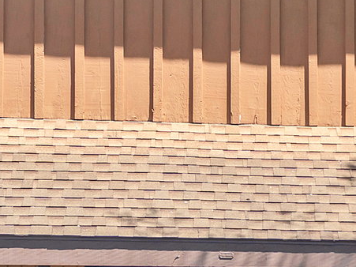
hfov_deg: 9.6
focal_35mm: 190
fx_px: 1953
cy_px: 286
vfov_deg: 7.8
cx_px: 741
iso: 100
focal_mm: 29
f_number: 7.1
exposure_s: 1/80
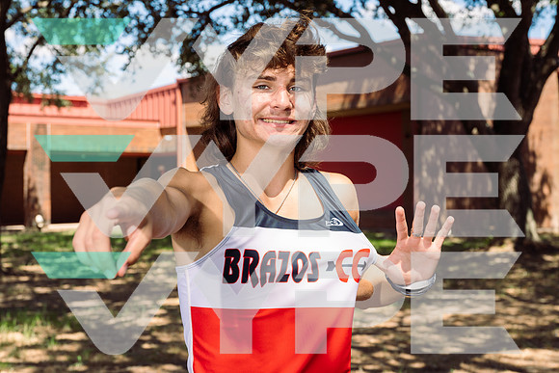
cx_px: 280
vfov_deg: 21.3
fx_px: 994
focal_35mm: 64
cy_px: 186
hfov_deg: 31.4
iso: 200
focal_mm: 64
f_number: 7.1
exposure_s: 1/250
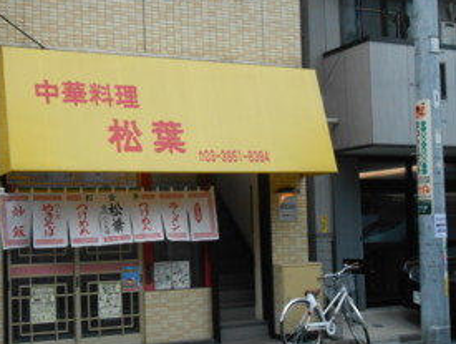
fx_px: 739
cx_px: 167
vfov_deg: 26.1
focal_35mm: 56
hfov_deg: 34.1
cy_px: 197
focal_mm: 7.8
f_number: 4.5
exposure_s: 1/250
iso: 320
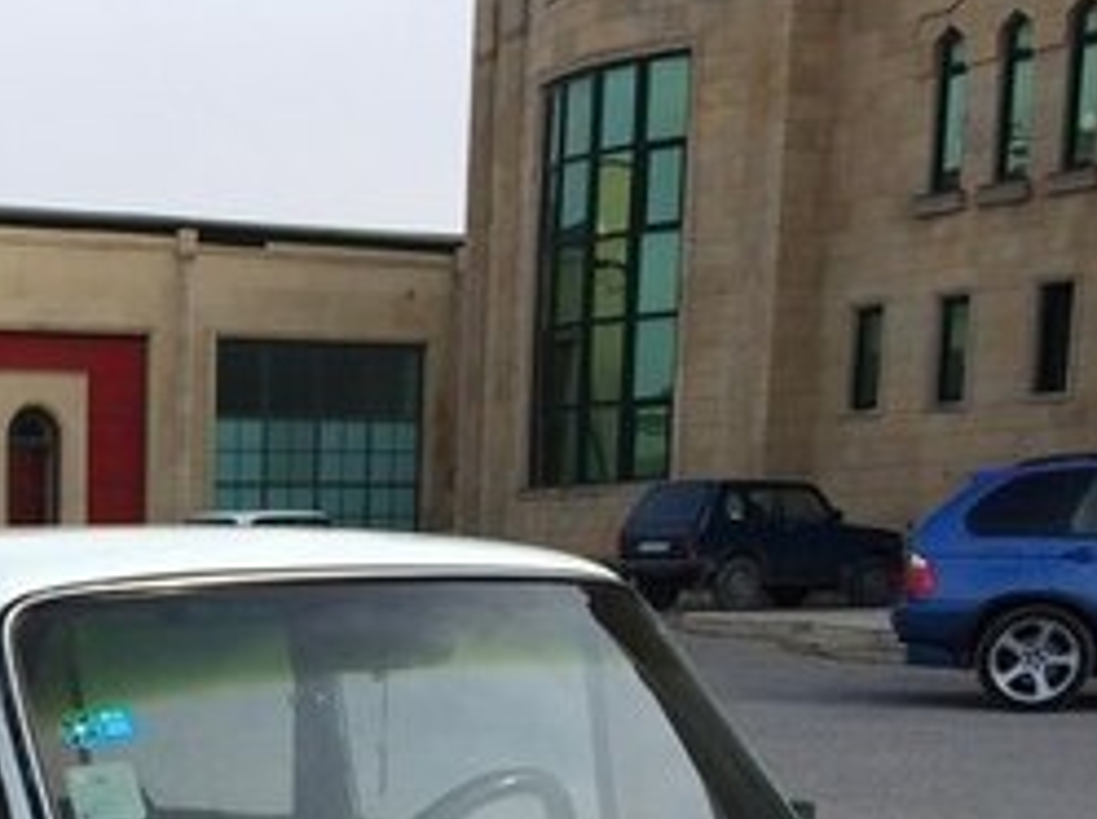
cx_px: -35
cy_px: 997
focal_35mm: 77
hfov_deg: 24.1
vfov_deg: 18.1
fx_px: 2437
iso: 32
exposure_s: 1/1282
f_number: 2.2
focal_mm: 4.15
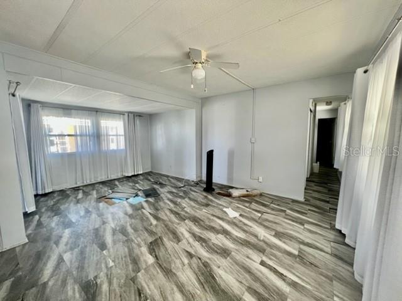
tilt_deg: -5.7
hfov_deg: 106.2
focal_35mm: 13
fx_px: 151
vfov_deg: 89.9
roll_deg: +0.6
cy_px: 150
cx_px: 201
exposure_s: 1/120
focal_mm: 1.57
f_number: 1.8
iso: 160
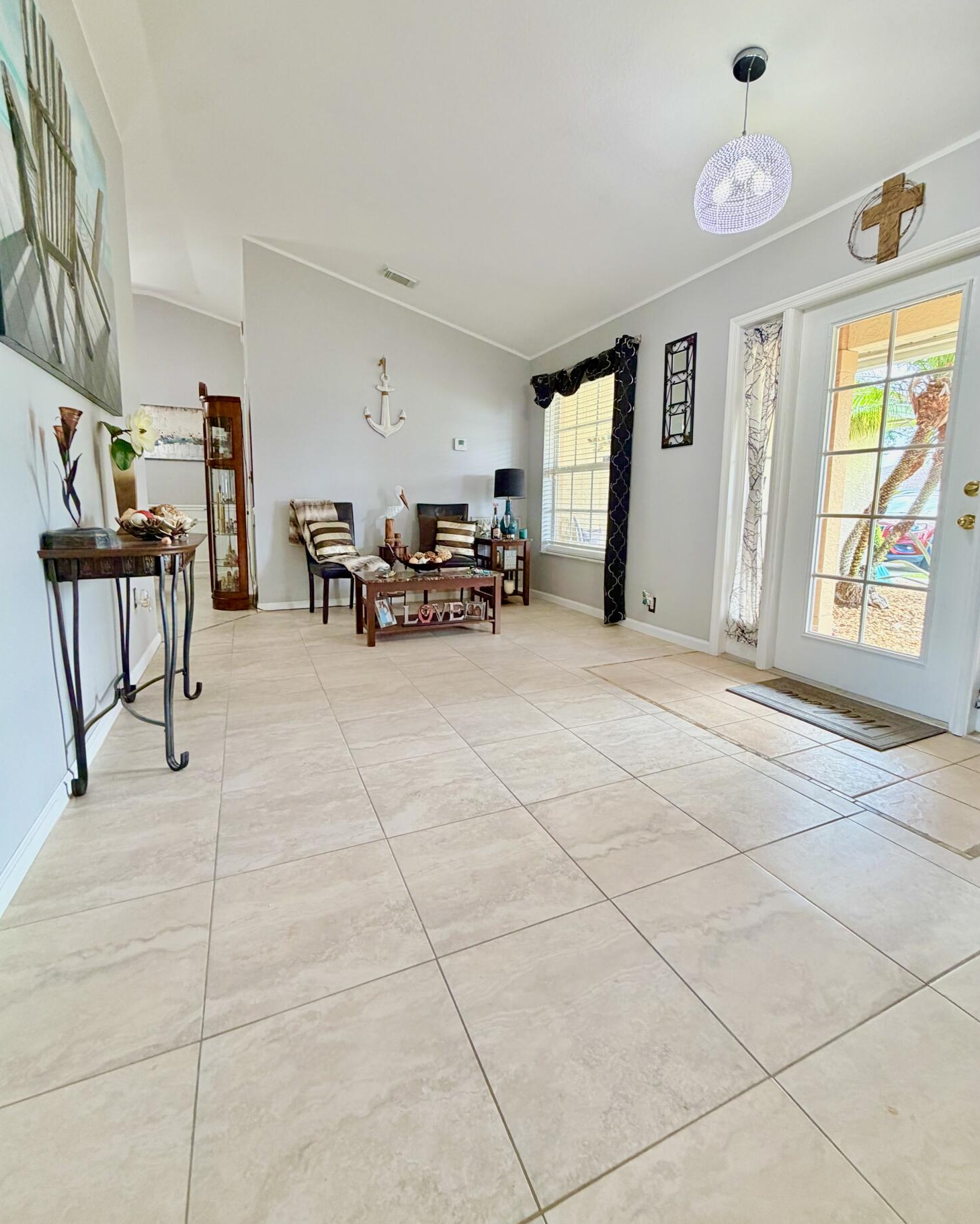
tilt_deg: -7.5
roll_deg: -1.3
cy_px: 580
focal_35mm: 15
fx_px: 544
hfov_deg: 84.0
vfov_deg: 96.7
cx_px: 479
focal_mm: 2.22
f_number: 2.2
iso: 200
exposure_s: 1/120
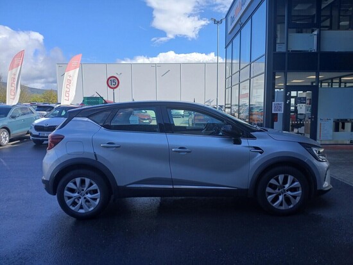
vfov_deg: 53.1
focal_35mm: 26
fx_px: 265
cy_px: 132
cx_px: 176
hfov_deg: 67.3
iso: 20
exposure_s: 1/332
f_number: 1.8
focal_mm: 3.98
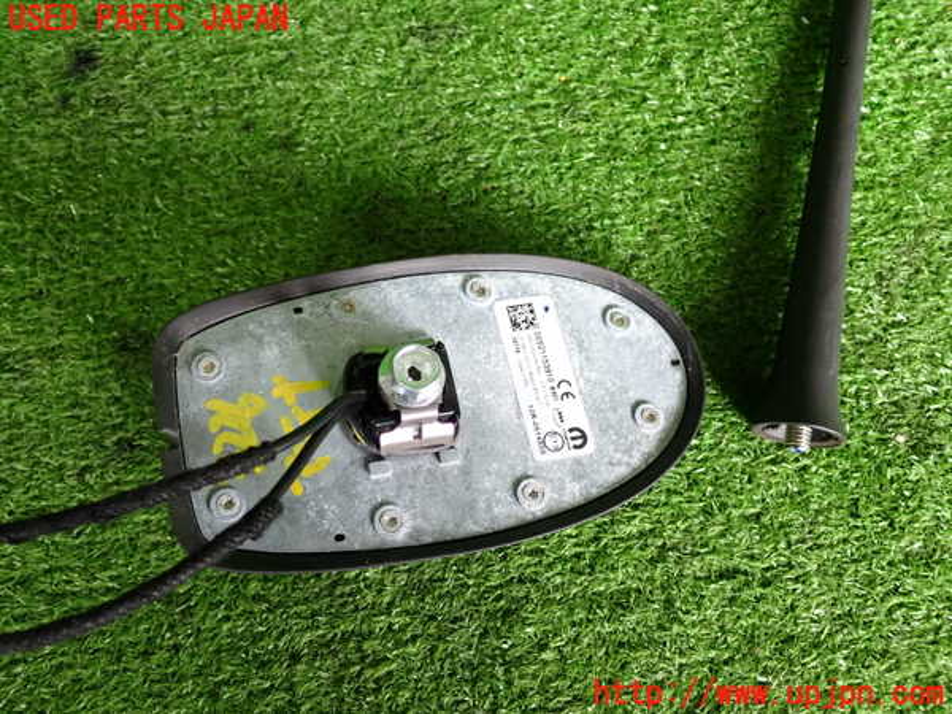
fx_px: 880
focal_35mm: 32
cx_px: 476
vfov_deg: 44.2
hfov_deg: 56.8
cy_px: 357
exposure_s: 1/80
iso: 200
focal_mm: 5.79
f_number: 2.4
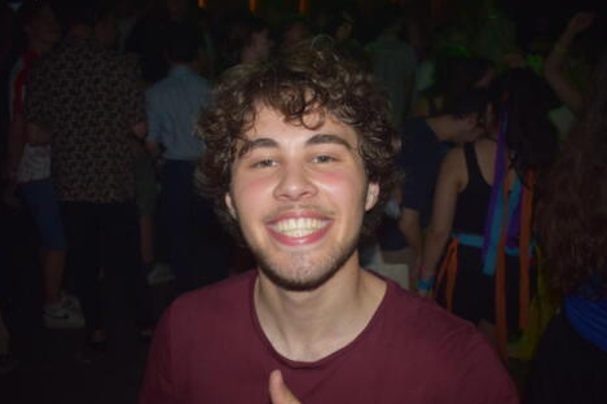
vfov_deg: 41.0
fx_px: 539
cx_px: 294
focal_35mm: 32
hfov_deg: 58.7
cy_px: 213
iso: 640
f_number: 3.5
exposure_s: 1/60
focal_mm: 20
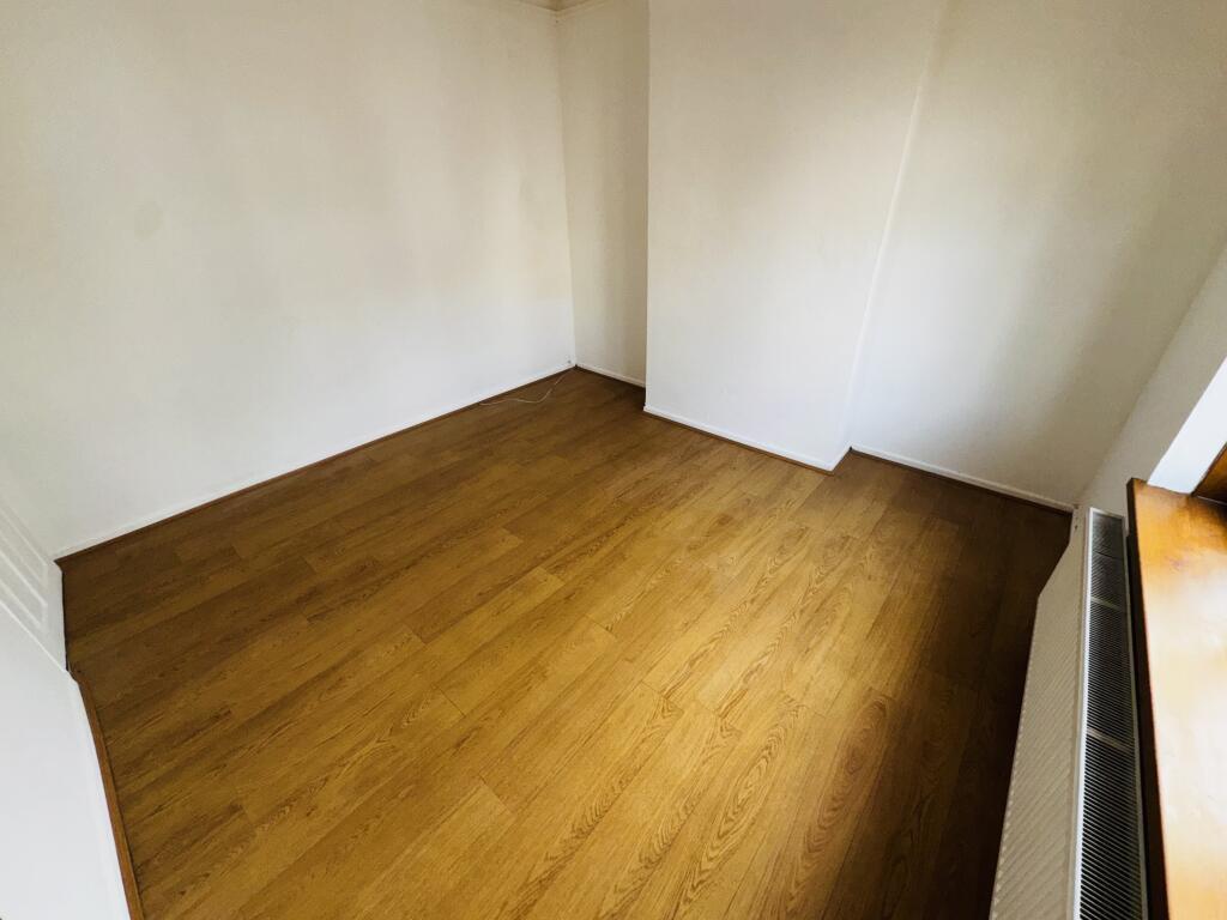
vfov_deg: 85.7
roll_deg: +0.7
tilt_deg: -30.1
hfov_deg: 102.1
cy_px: 460
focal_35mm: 14
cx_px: 614
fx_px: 496
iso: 64
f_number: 2.2
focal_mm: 2.22
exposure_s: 1/122
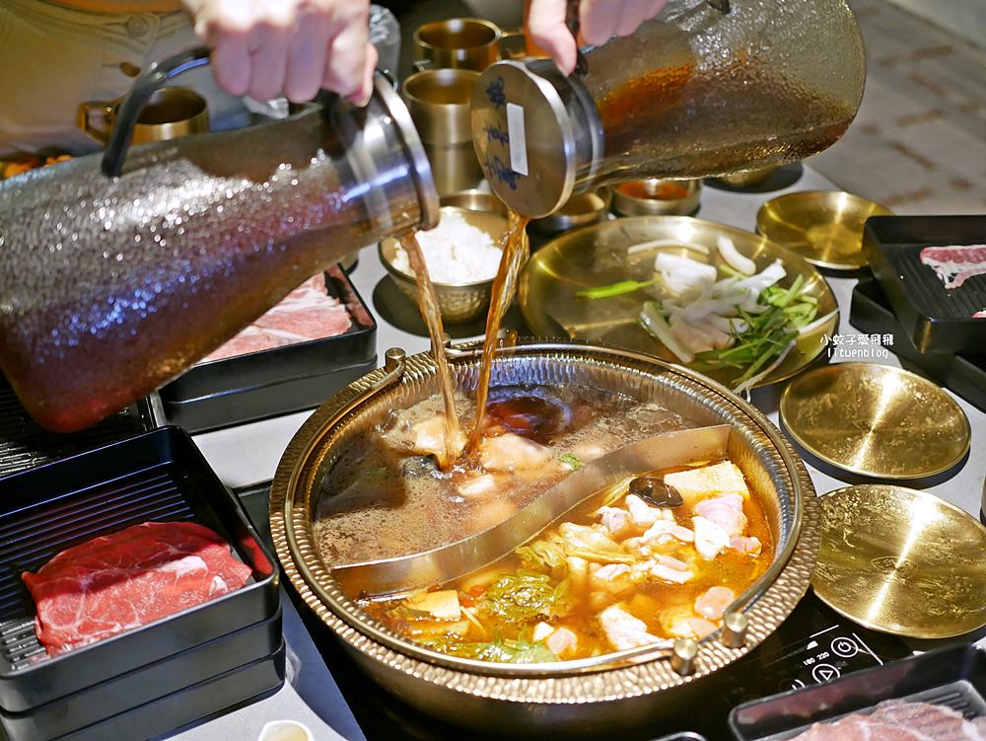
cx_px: 493
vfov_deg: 29.1
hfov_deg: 38.2
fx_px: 1425
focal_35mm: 50
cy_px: 370
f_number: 1.8
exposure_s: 1/60
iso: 640
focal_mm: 25
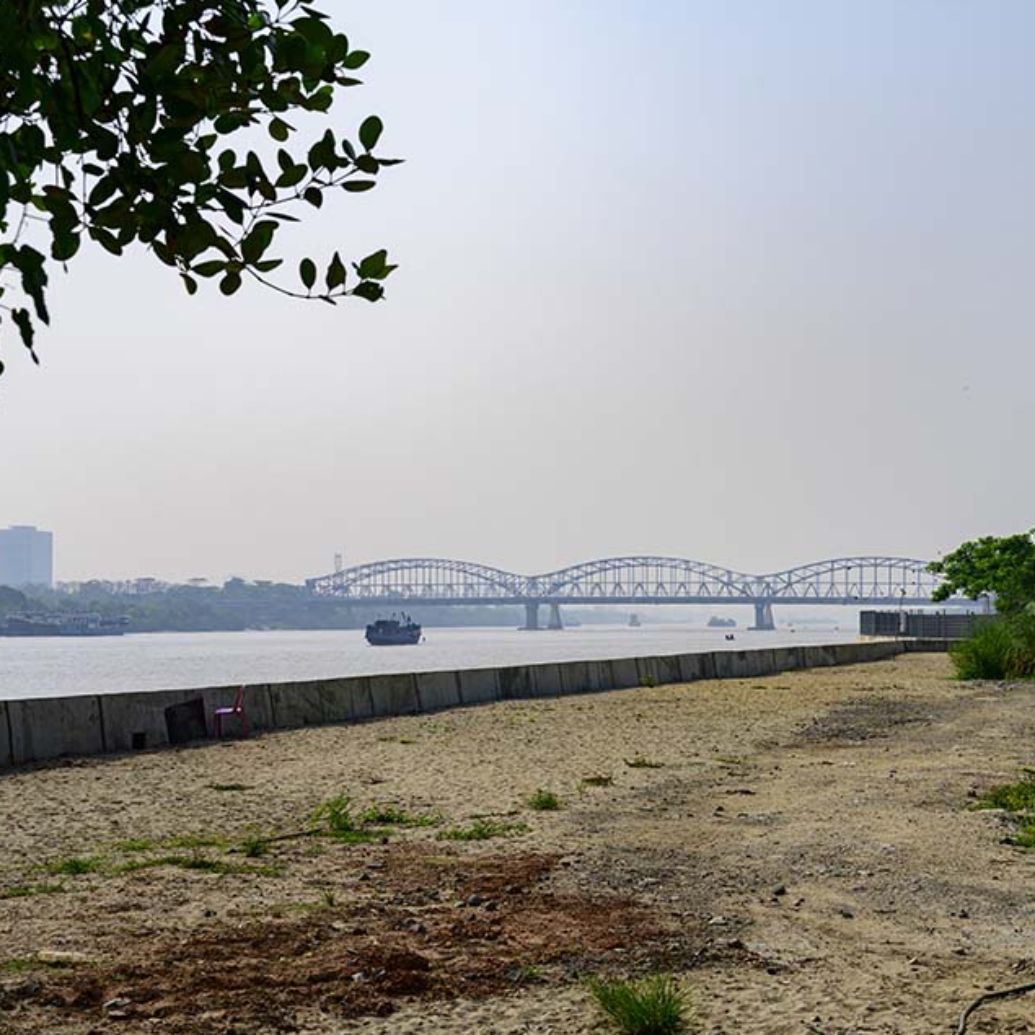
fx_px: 2131
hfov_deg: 27.1
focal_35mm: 63
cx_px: 686
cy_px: 518
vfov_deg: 27.3
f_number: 9
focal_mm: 49
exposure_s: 1/800
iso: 160
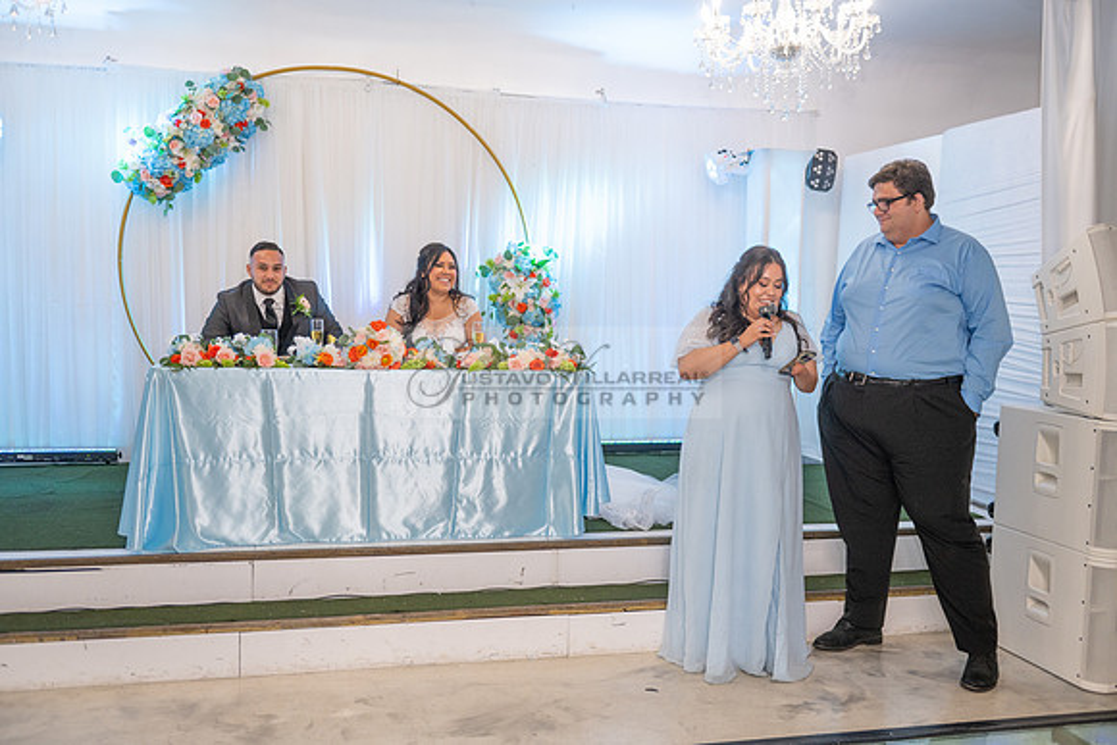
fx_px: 1055
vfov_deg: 38.9
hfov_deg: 55.8
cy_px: 372
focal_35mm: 34
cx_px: 558
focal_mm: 34
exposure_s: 1/160
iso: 1000
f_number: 3.2
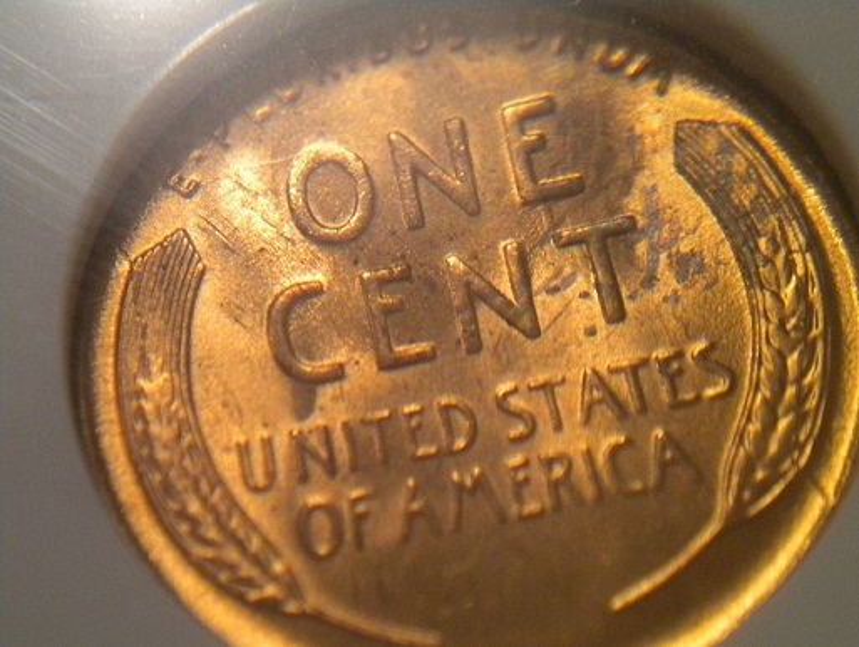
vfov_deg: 21.7
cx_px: 430
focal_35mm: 68
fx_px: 1689
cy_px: 324
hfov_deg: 28.5
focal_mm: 12.3
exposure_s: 1/35.8
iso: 400
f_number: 4.6
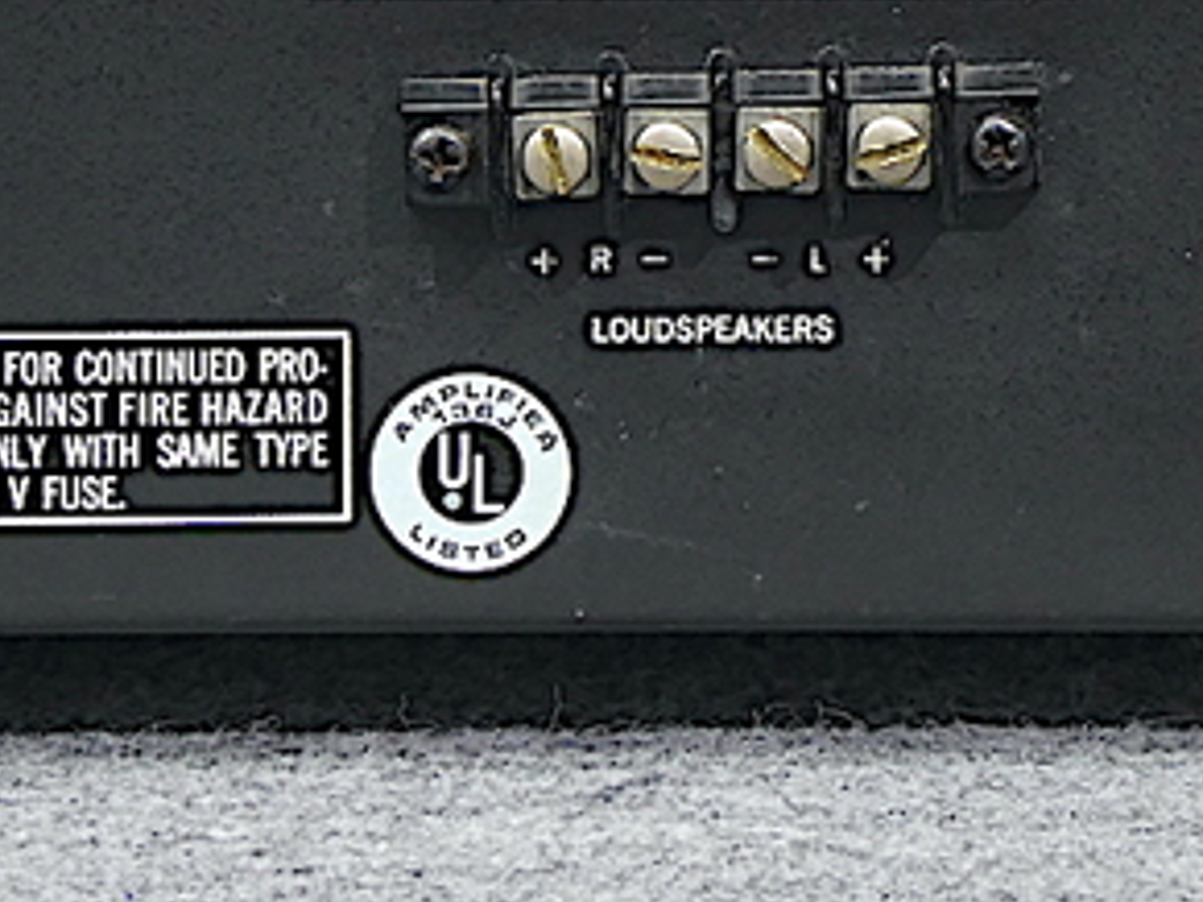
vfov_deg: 4.2
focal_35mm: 350
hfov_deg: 5.7
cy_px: -33
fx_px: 12158
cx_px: 703
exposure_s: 1/1.3
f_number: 5.6
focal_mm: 19
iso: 100
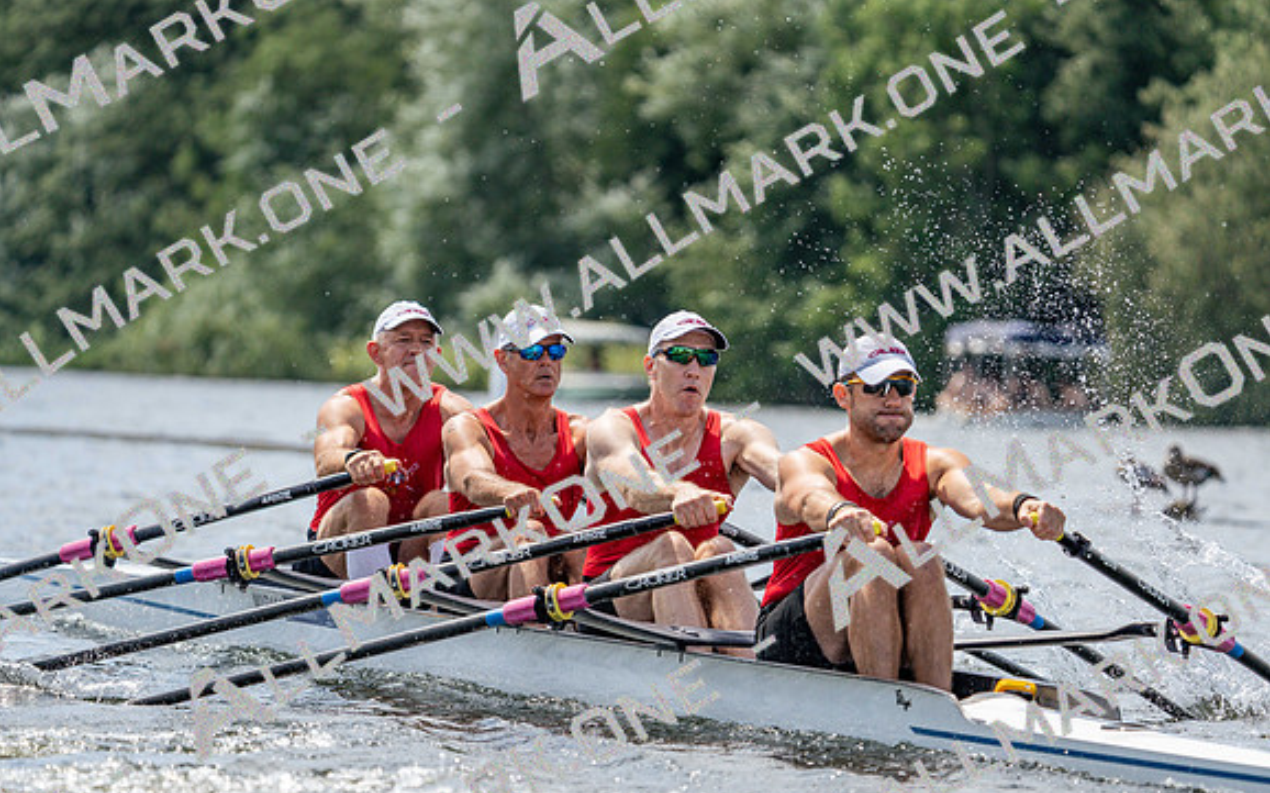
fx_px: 10624
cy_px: 423
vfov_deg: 4.3
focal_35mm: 307
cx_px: 635
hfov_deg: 6.8
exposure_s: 1/2000
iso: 400
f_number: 5.6
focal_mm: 300
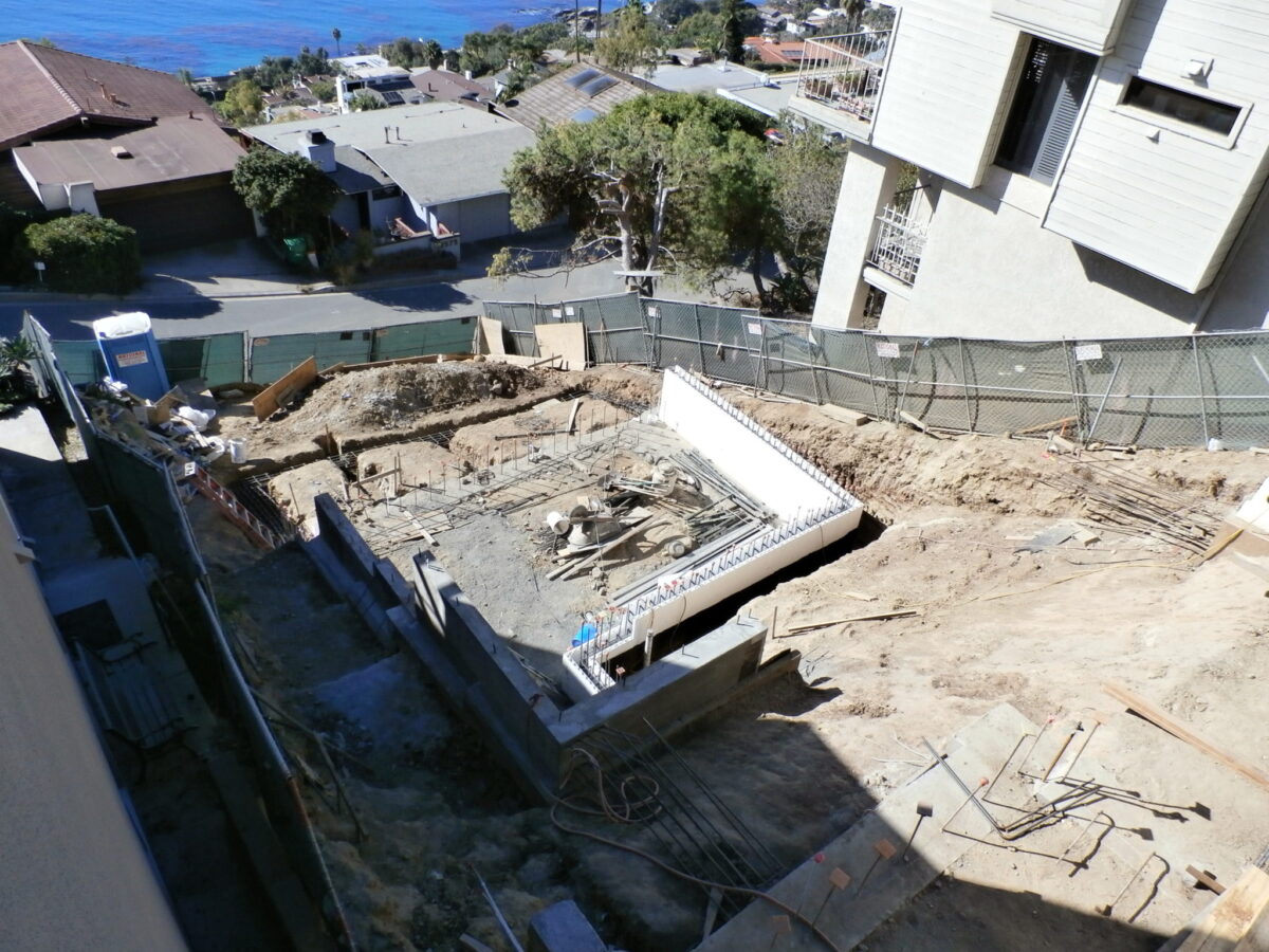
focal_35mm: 25
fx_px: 916
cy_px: 476
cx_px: 634
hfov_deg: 69.4
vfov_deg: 54.9
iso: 100
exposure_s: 1/1000
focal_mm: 4.5
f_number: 3
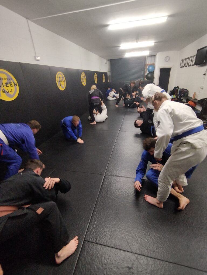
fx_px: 128
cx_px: 104
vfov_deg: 94.5
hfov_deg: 78.1
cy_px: 138
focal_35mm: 16
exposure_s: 1/25
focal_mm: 1.65
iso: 80
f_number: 2.2
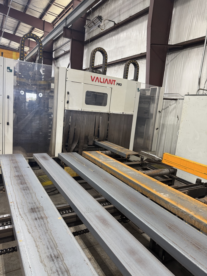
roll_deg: -5.9
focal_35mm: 24
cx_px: 104
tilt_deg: -8.1
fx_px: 191
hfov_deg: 56.8
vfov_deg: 71.6
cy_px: 138
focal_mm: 6.76
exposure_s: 1/105
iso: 200
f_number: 1.78
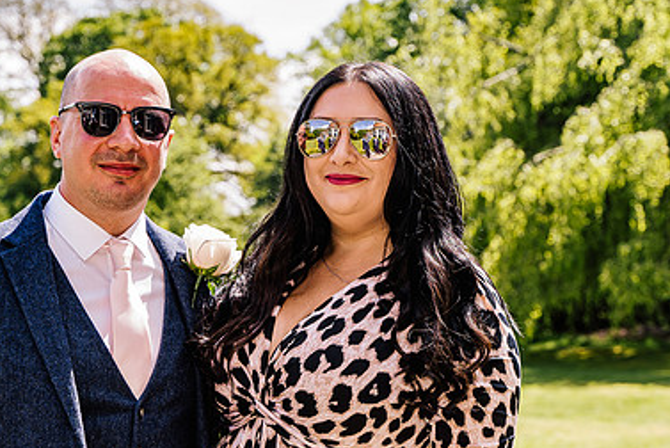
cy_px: 262
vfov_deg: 16.9
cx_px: 261
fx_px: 1509
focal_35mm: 81
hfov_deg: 25.0
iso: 125
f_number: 4.5
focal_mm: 52
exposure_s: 1/250
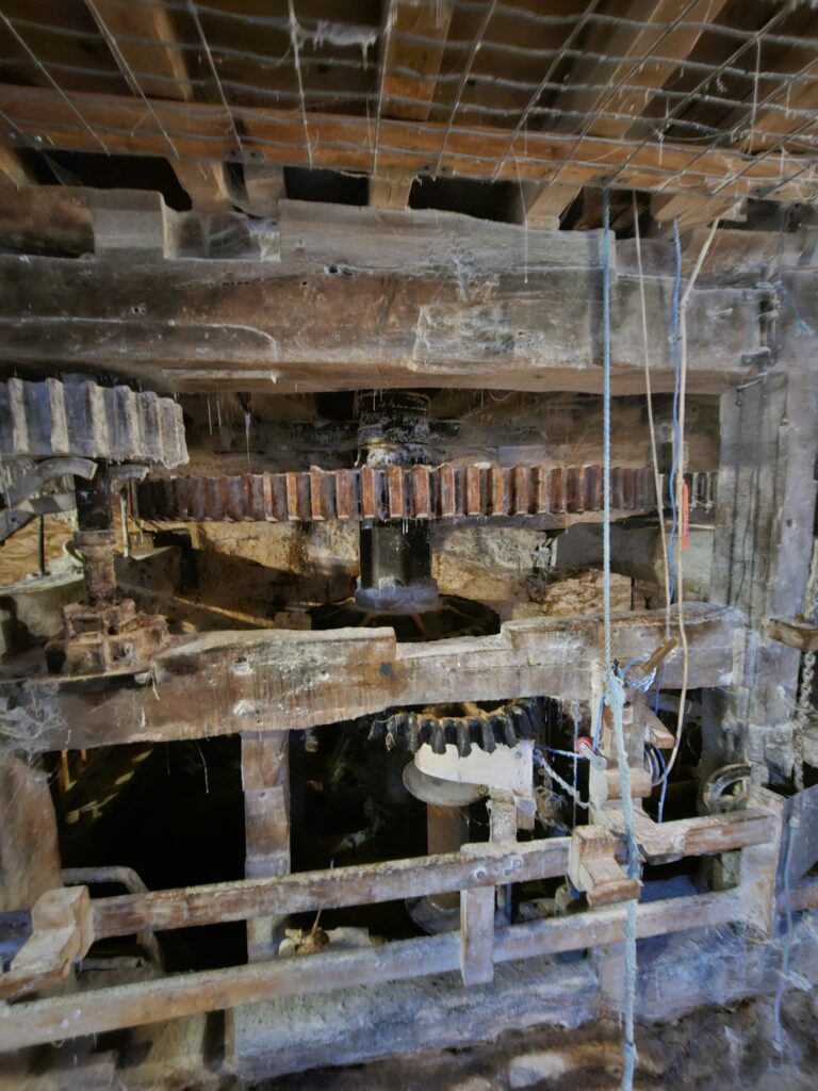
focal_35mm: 13
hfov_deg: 89.9
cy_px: 546
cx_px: 409
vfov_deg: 106.2
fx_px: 410
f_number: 2.2
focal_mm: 2.2
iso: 1600
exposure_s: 1/5.55
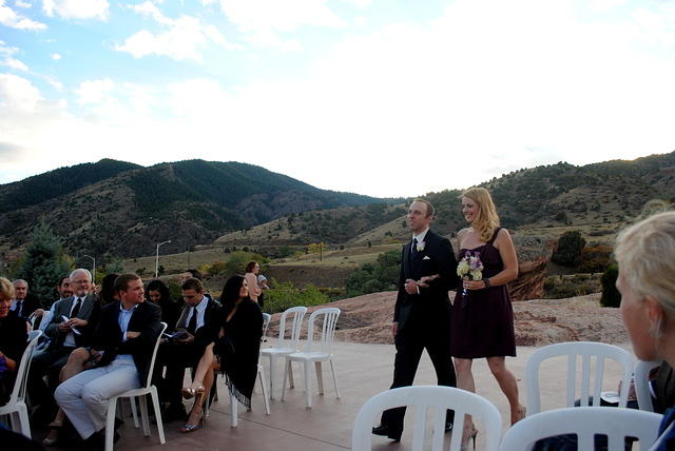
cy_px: 226
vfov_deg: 48.0
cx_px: 338
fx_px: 507
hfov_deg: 67.3
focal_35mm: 27
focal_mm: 18
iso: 160
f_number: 5.6
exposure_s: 1/125
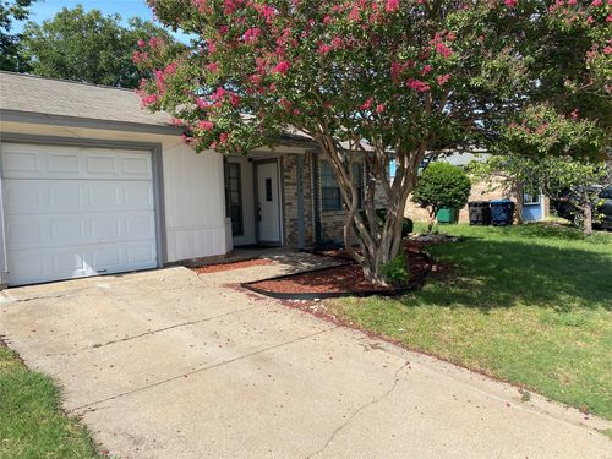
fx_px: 460
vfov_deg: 53.1
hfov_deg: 67.3
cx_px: 306
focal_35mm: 26
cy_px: 230
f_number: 1.8
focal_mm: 4.25
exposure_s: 1/2105
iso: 32
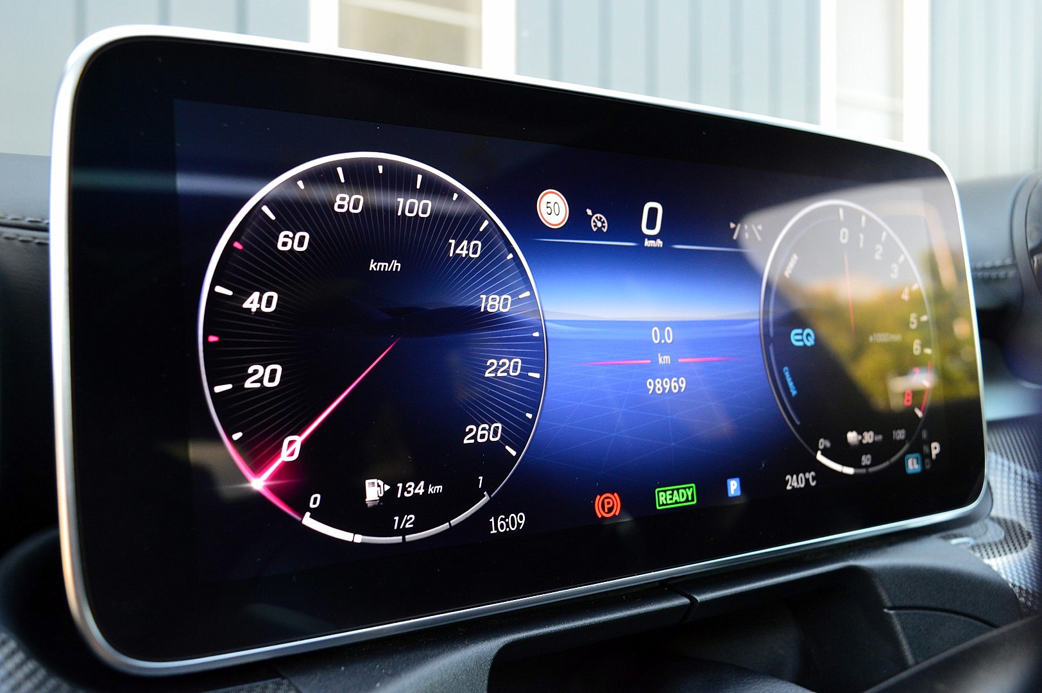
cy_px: 346
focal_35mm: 36
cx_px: 521
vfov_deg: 36.8
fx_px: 1041
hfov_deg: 53.2
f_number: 6.3
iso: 800
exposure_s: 1/60
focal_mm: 24
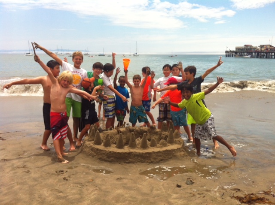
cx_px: 138
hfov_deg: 52.7
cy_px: 102
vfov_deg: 40.6
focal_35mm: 35
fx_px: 278
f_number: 2.8
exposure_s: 1/1885
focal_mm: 3.85
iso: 80
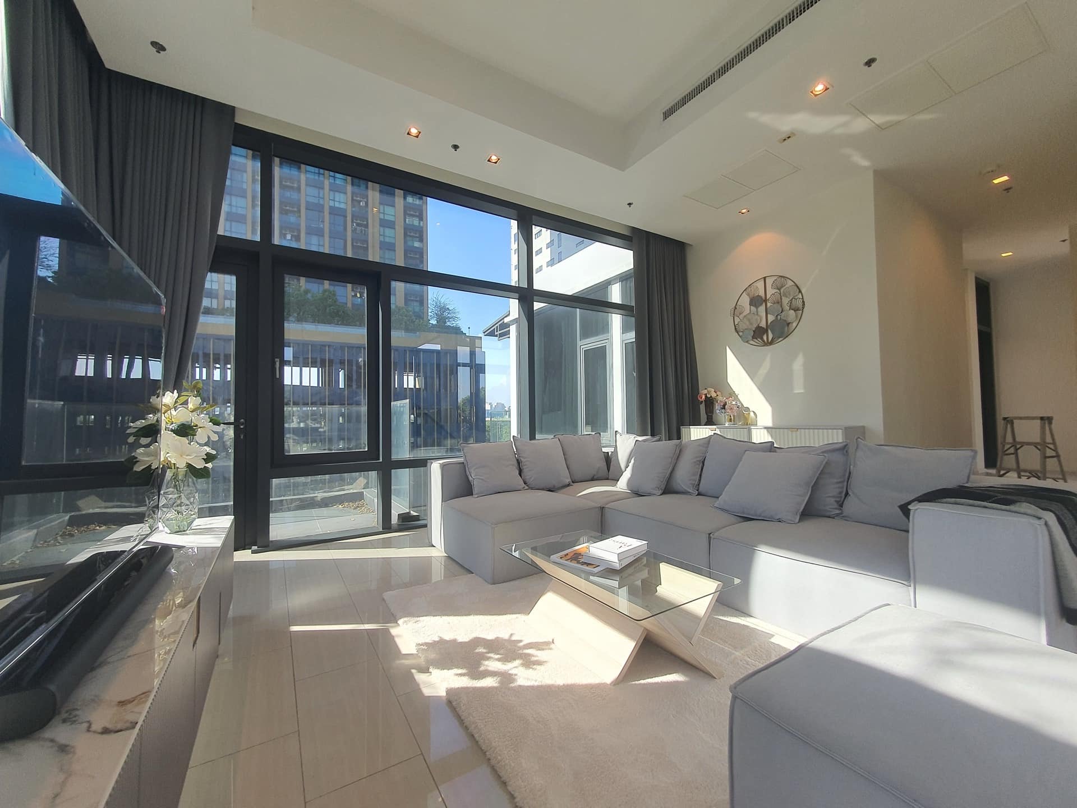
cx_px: 538
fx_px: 404
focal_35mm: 13
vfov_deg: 89.9
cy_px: 404
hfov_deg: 106.2
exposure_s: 1/100
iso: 50
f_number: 2.2
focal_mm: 1.8
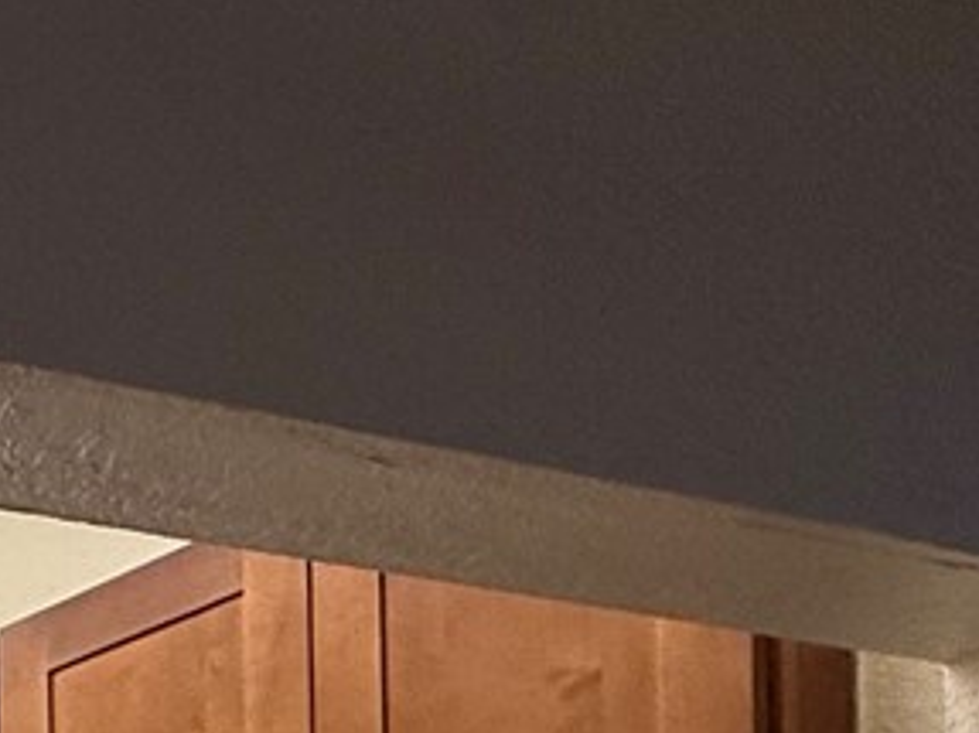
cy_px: 1428
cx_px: -901
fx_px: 2205
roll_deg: +1.4
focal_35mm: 78
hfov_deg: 18.2
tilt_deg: -0.8
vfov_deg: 15.4
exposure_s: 1/120
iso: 125
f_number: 2.2
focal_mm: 2.22
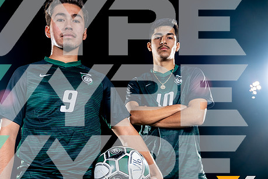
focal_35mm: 43
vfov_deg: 31.2
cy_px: 96
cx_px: 99
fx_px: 320
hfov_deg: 45.0
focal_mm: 34
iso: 100
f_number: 5.6
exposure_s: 1/125
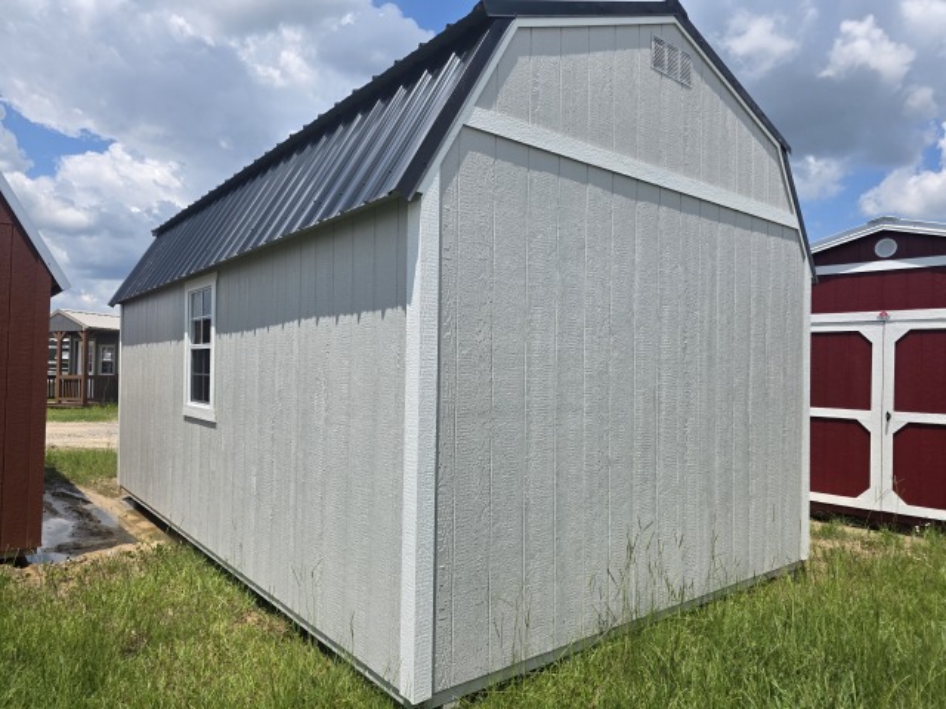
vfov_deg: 58.9
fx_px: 629
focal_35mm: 23
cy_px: 354
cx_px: 473
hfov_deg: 73.9
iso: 64
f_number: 1.7
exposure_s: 1/7944
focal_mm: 6.3
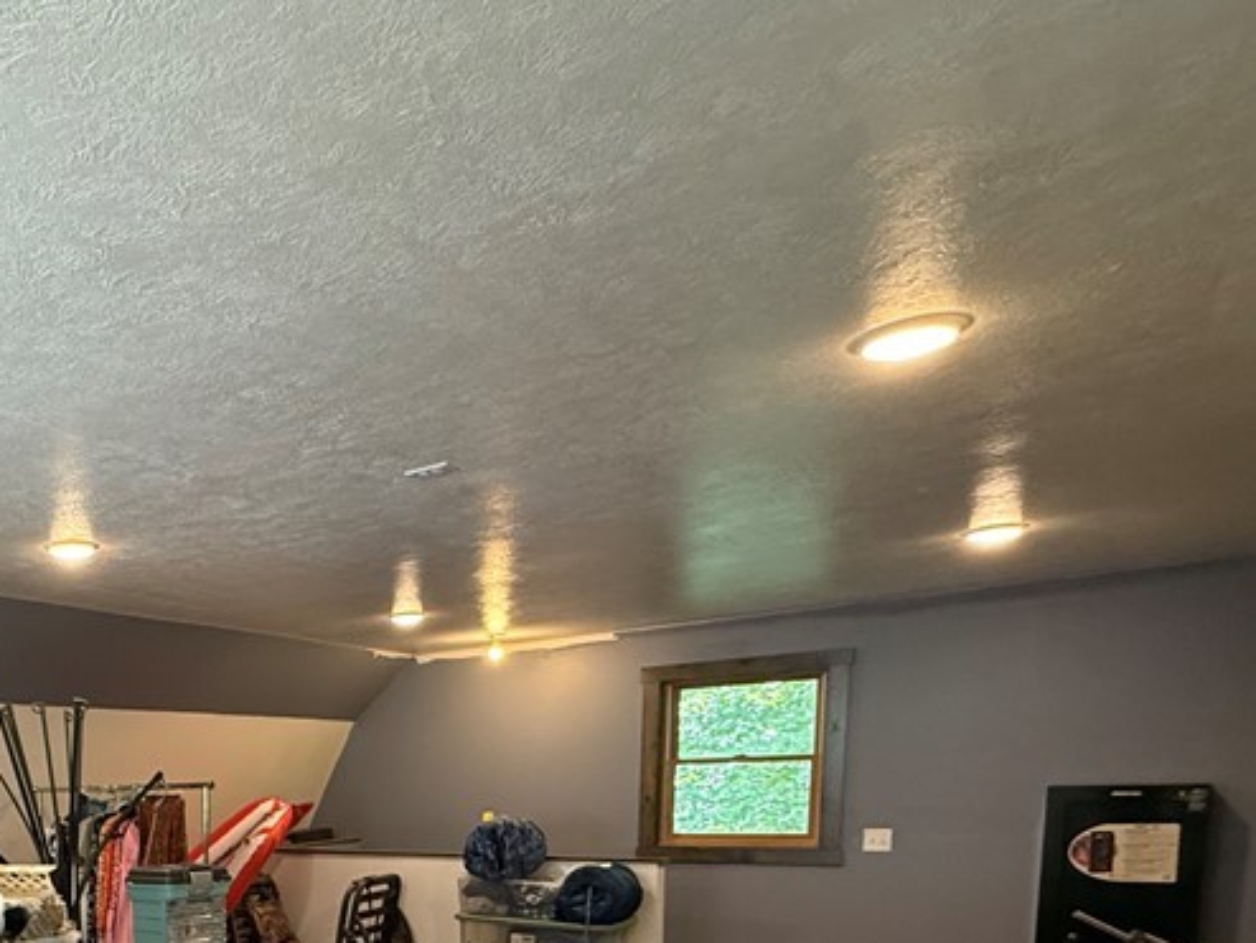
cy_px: 915
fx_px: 1053
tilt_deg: -6.3
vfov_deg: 42.5
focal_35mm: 29
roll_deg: +1.3
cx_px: 125
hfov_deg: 53.8
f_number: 2.2
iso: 400
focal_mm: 2.22
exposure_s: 1/60
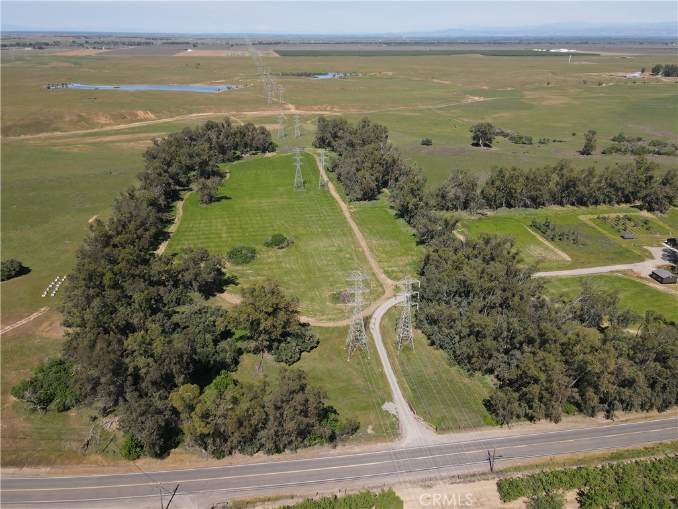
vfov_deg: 56.8
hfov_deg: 71.6
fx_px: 470
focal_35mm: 24
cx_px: 339
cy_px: 254
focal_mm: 4.5
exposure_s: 1/640
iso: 100
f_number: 2.8
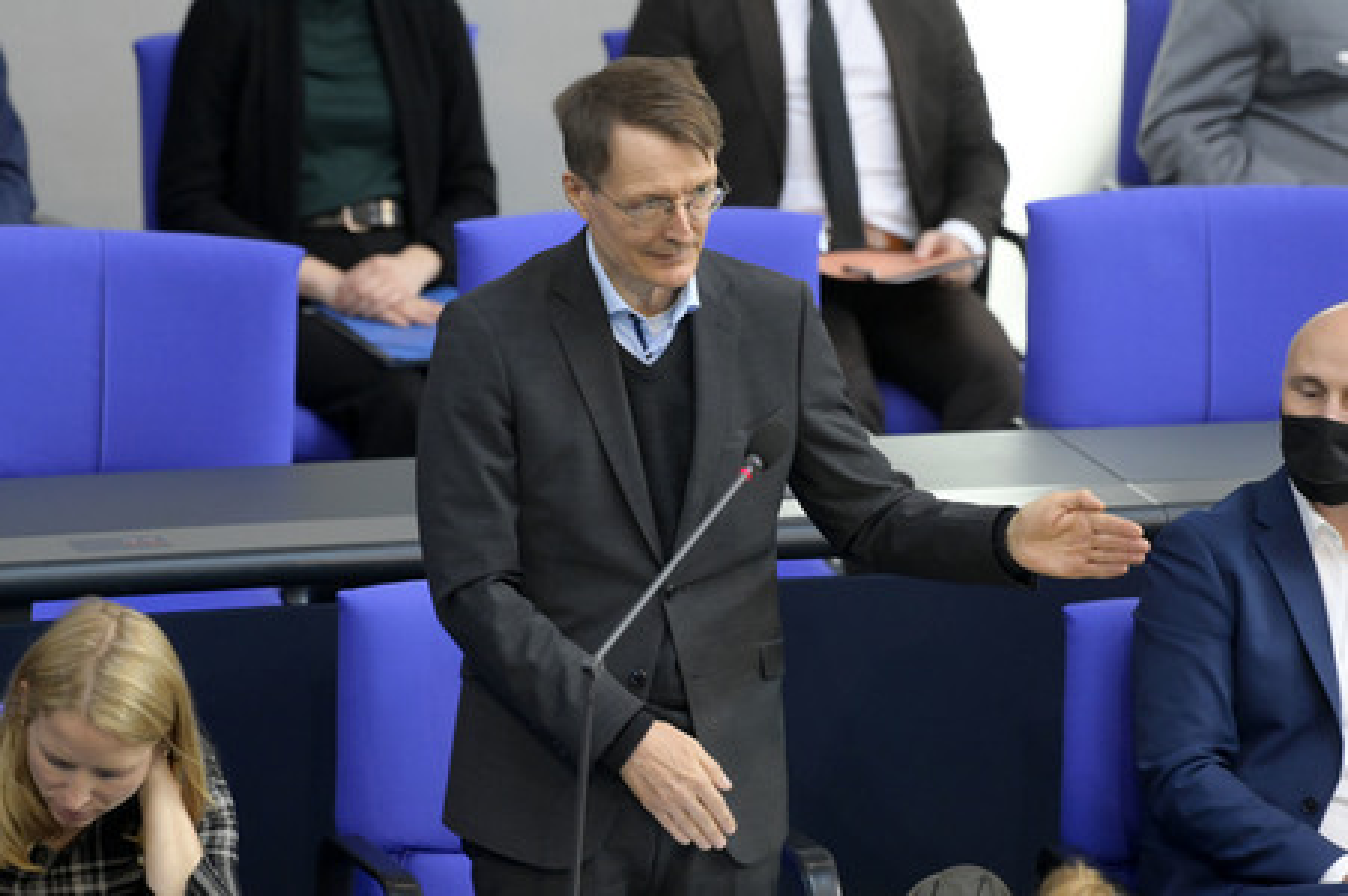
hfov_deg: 5.7
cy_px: 448
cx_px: 674
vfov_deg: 3.8
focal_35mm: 360
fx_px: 13470
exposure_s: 1/320
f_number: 5.6
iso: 8000
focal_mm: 360
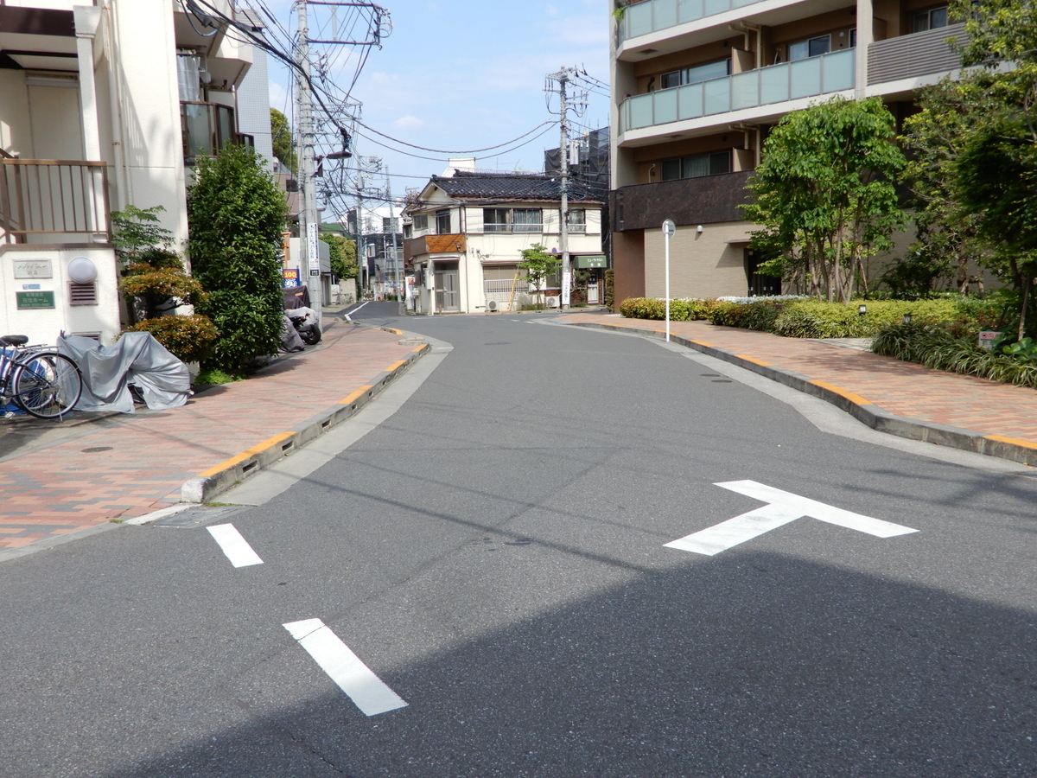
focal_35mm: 30
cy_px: 389
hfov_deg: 60.0
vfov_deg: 46.8
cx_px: 518
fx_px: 899
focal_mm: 5.4
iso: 80
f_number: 3.5
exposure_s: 1/800
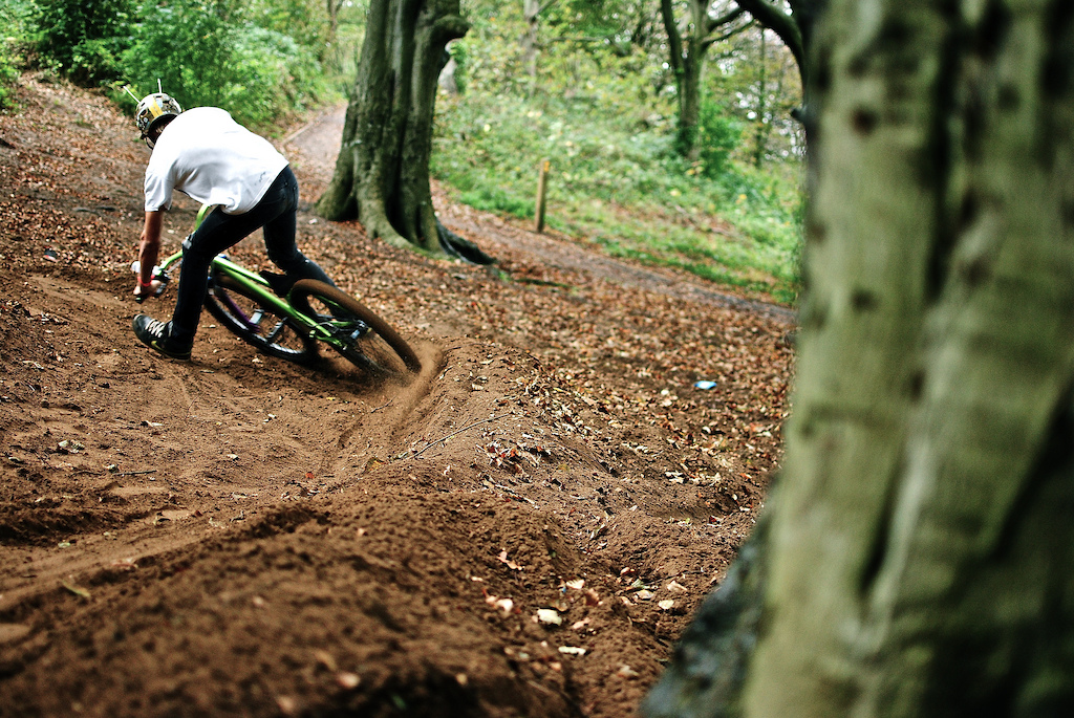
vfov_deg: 25.8
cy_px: 359
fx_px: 1568
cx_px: 537
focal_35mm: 52
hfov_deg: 37.8
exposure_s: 1/200
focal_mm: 35
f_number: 1.8
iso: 400
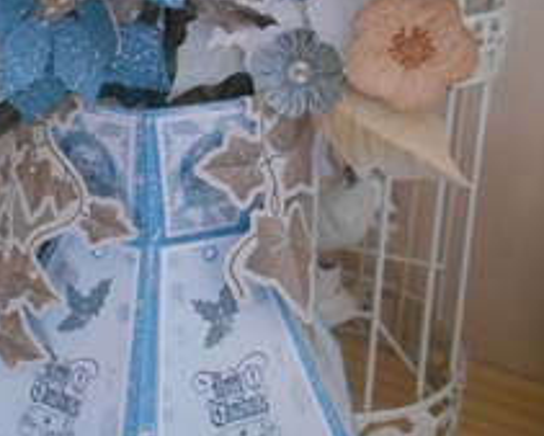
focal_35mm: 54
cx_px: 138
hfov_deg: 34.0
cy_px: 116
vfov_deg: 27.8
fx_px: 870
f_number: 3.2
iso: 800
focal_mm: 4.6
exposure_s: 1/8
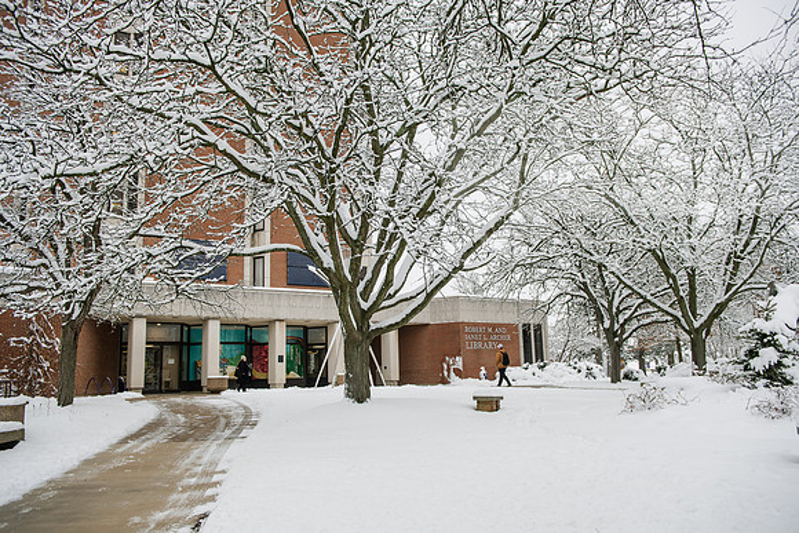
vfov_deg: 42.3
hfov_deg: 60.3
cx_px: 400
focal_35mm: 31
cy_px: 266
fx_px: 688
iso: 320
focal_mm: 31
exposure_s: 1/320
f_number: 4
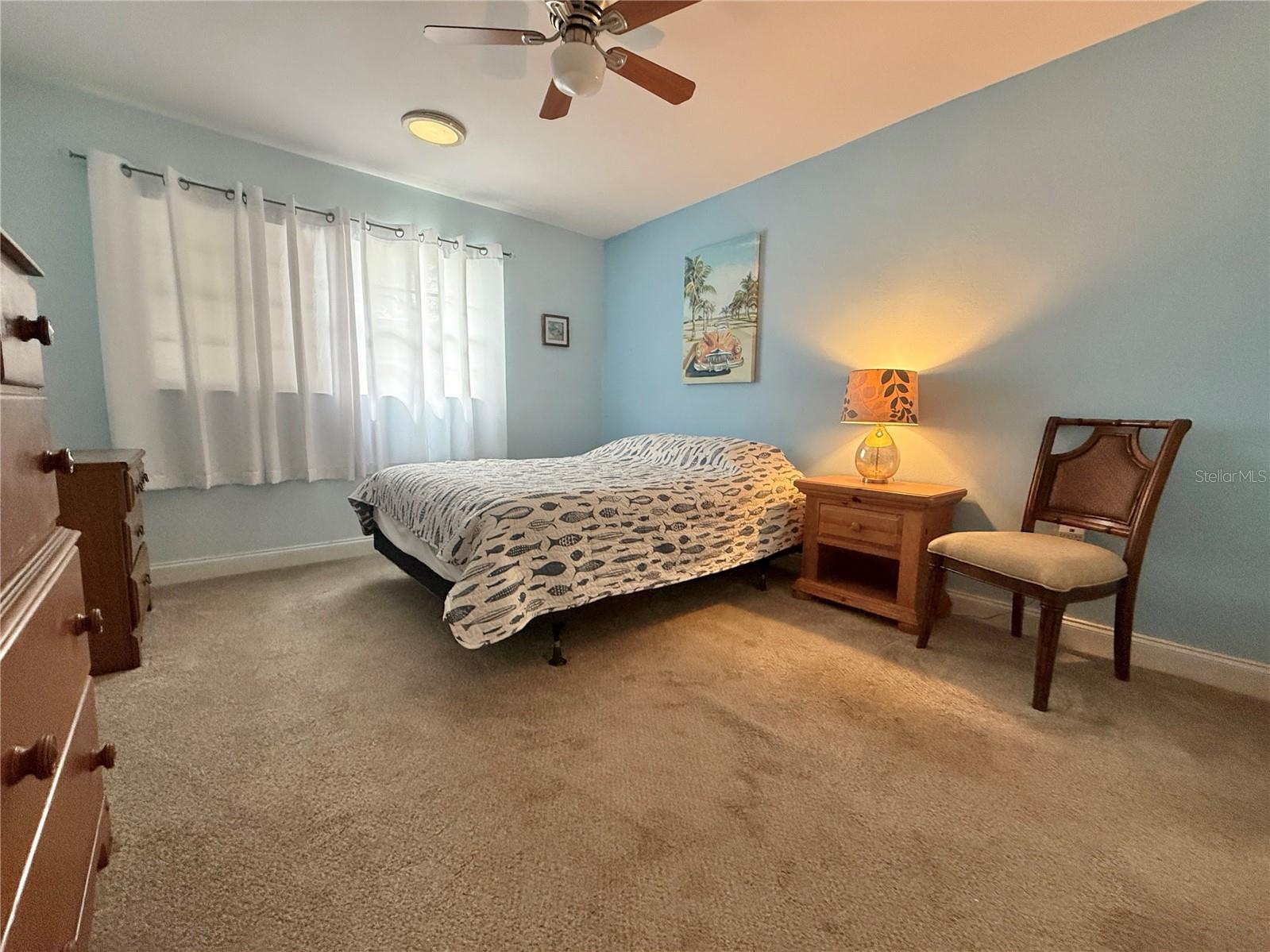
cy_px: 476
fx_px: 514
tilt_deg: -6.8
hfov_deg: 102.1
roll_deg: -2.0
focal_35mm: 14
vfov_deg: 85.7
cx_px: 635
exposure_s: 1/120
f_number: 2.2
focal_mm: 2.22
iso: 400
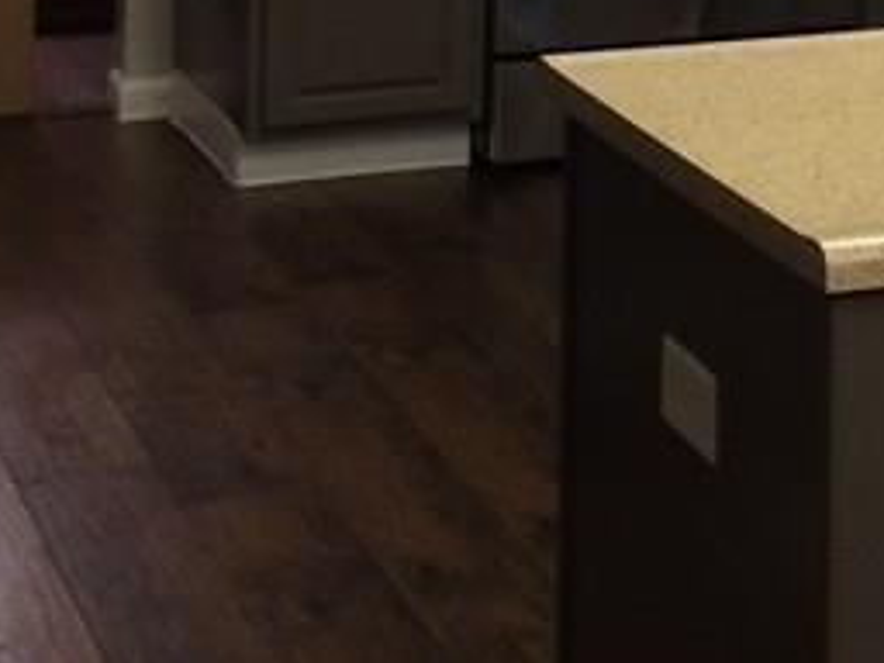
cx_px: 742
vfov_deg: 11.9
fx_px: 2962
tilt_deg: -4.6
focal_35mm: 116
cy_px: -456
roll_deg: +0.8
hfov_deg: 16.8
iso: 125
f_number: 2.2
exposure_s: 1/30
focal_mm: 4.15
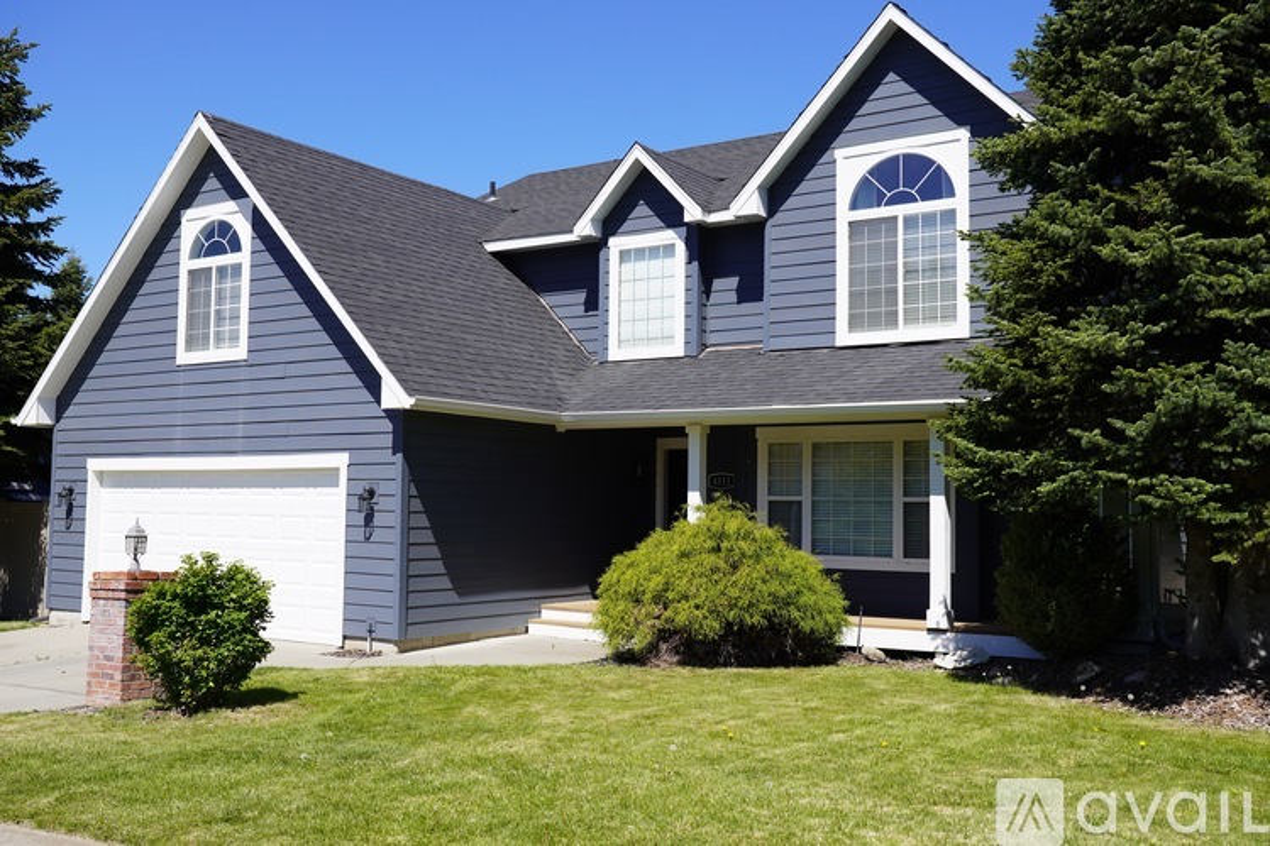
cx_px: 635
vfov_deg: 36.9
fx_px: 1270
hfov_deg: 53.1
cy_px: 423
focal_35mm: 36
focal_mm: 24
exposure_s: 1/640
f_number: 5
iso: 100
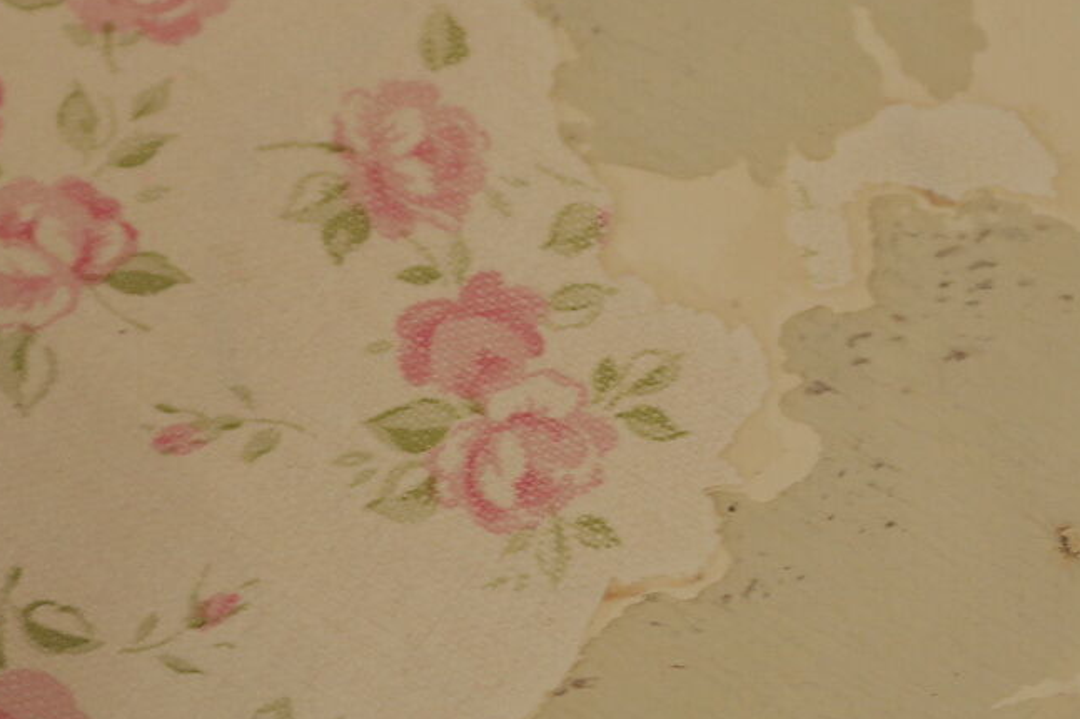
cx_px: 537
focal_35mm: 155
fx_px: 4649
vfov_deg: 8.8
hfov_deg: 13.3
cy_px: 244
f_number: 5.6
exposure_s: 1/30
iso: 200
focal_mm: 38
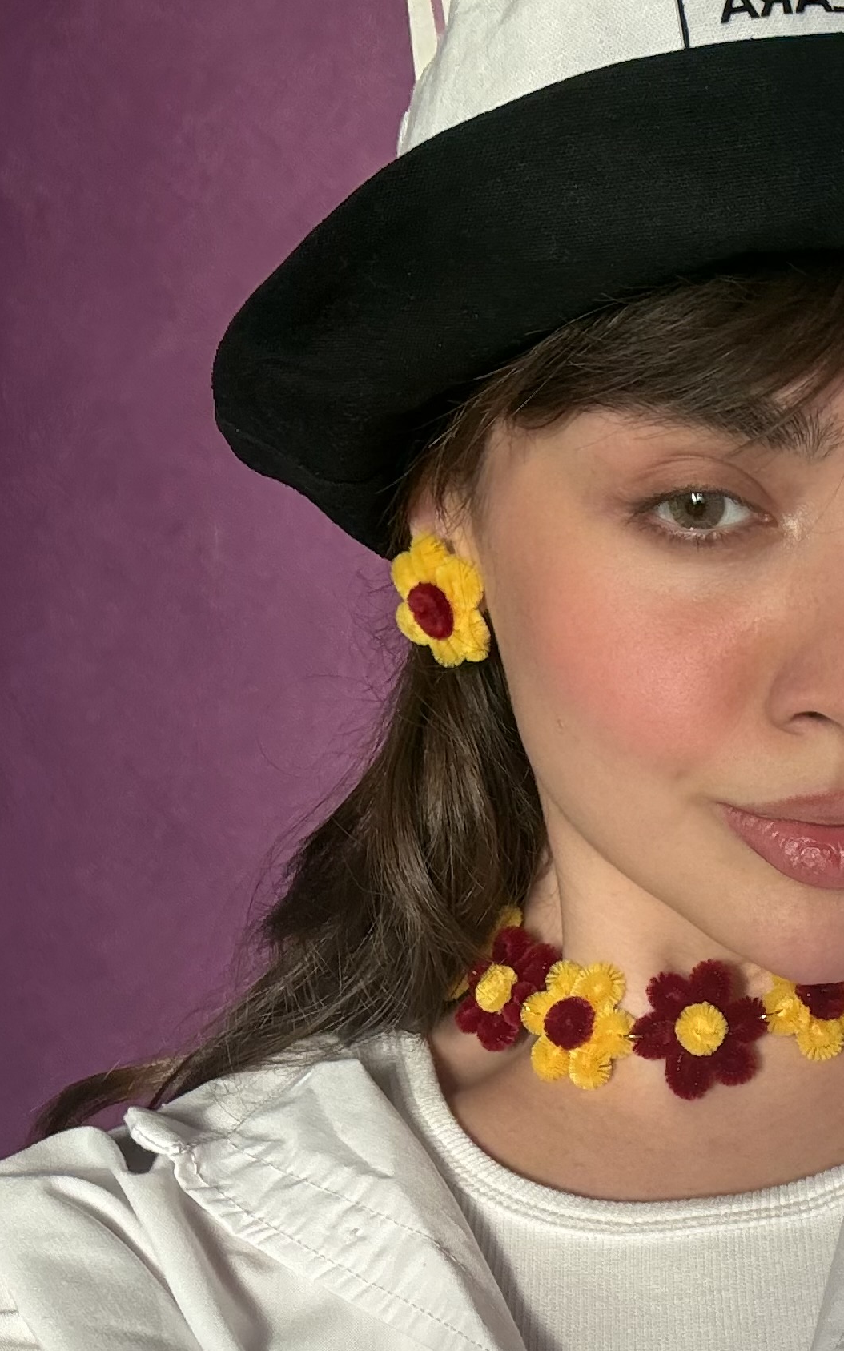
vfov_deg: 59.7
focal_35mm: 32
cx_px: 380
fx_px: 1178
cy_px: 677
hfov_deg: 39.4
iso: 25
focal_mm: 2.69
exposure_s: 1/189
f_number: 1.9
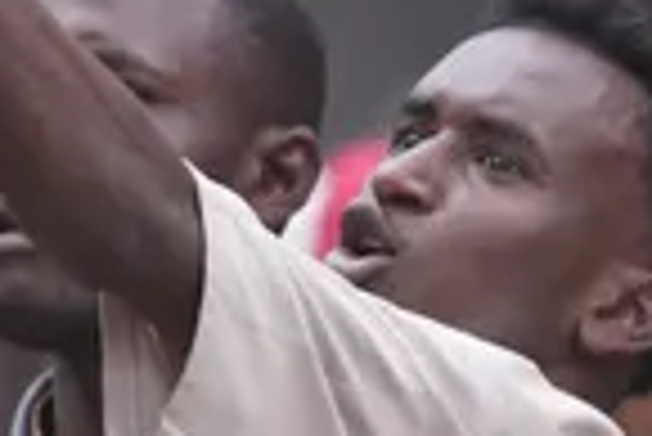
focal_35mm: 1378
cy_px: 503
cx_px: 1133
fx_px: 24982
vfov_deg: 1.0
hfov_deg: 1.5
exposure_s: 1/400
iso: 250
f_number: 2.8
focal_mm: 195
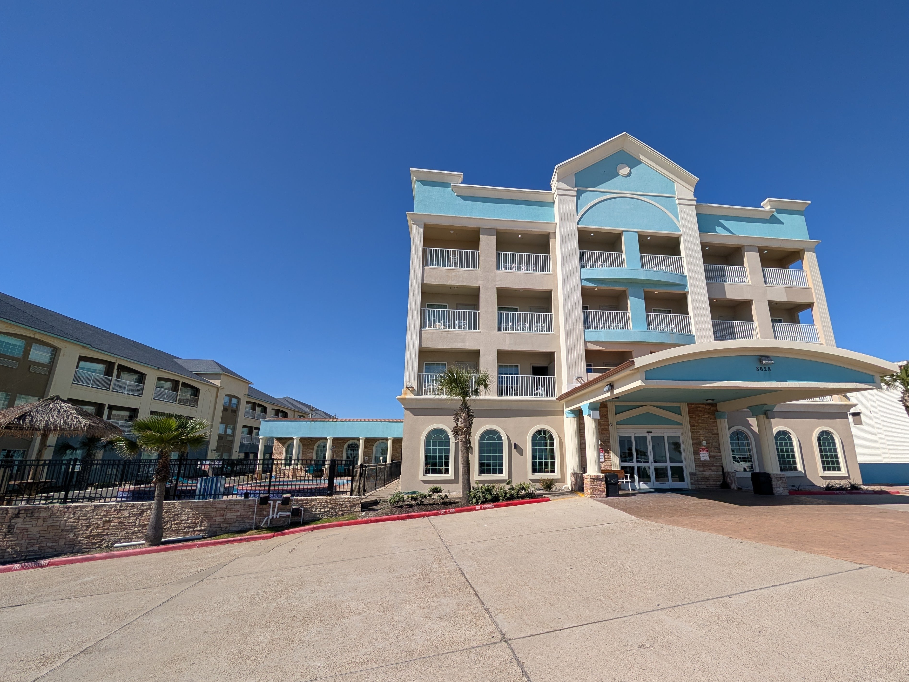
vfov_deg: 89.7
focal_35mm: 13
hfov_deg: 106.0
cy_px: 370
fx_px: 341
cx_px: 491
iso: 49
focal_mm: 2.02
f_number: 1.7
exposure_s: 1/4878
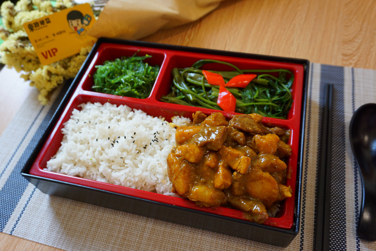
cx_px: 188
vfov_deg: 41.7
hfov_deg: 59.5
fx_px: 329
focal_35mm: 32
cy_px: 126
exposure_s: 1/60
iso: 250
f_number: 4
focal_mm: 21
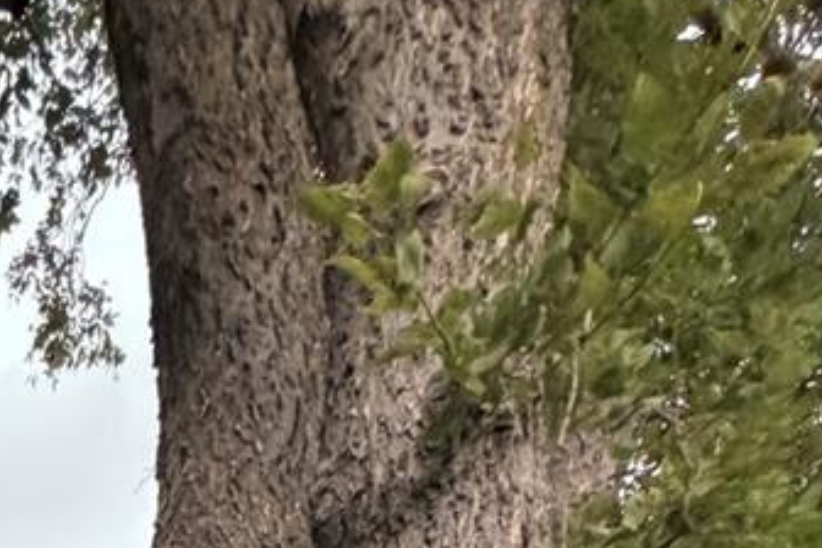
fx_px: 1187
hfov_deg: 30.3
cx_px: -245
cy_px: 1434
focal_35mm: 52
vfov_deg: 13.6
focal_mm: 2.22
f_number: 2.2
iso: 320
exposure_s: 1/121
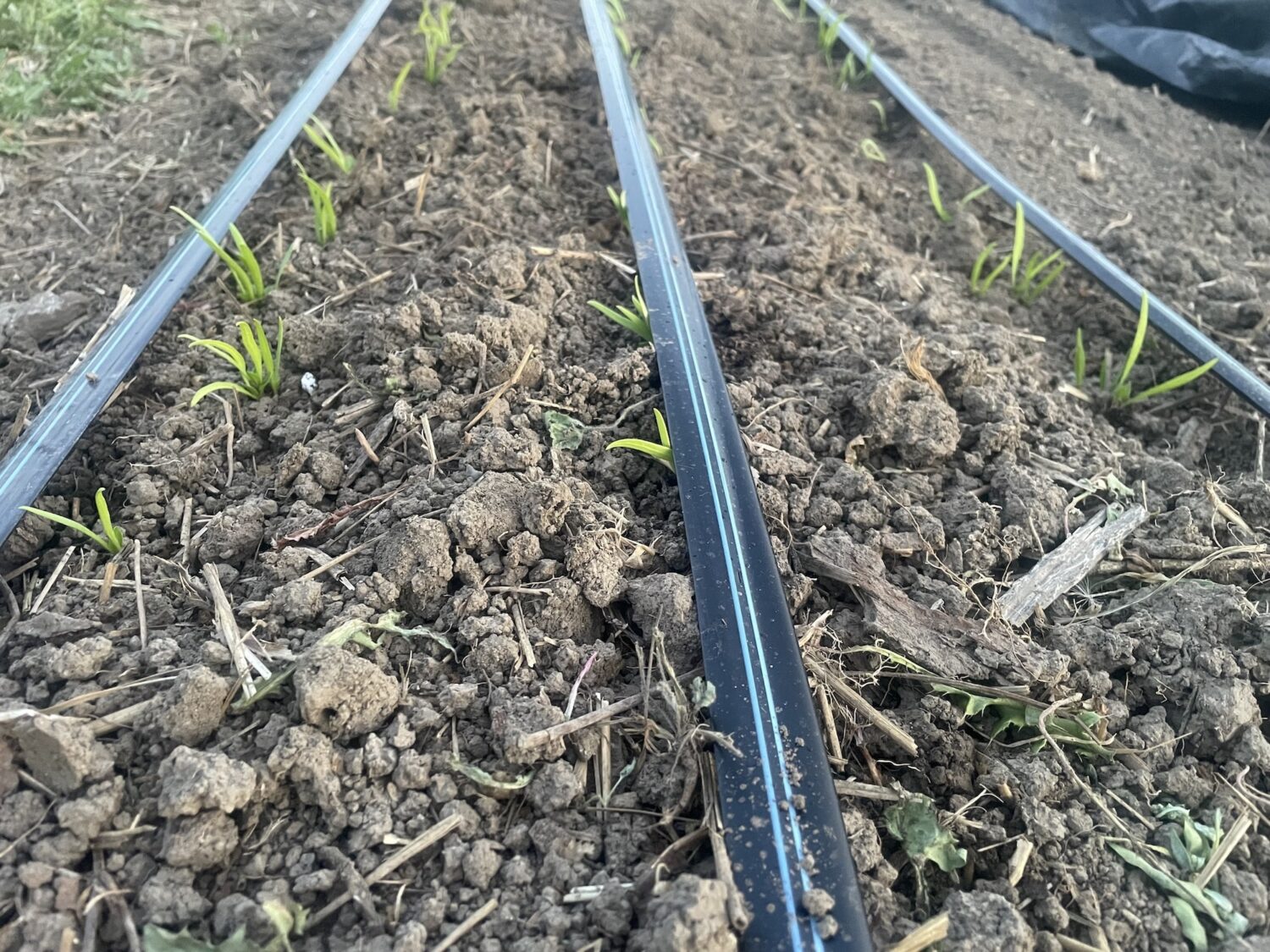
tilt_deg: -34.8
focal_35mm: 26
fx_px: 954
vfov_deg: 53.1
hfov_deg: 67.3
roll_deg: -2.8
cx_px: 635
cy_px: 476
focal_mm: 4.2
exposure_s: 1/53
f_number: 1.6
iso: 500
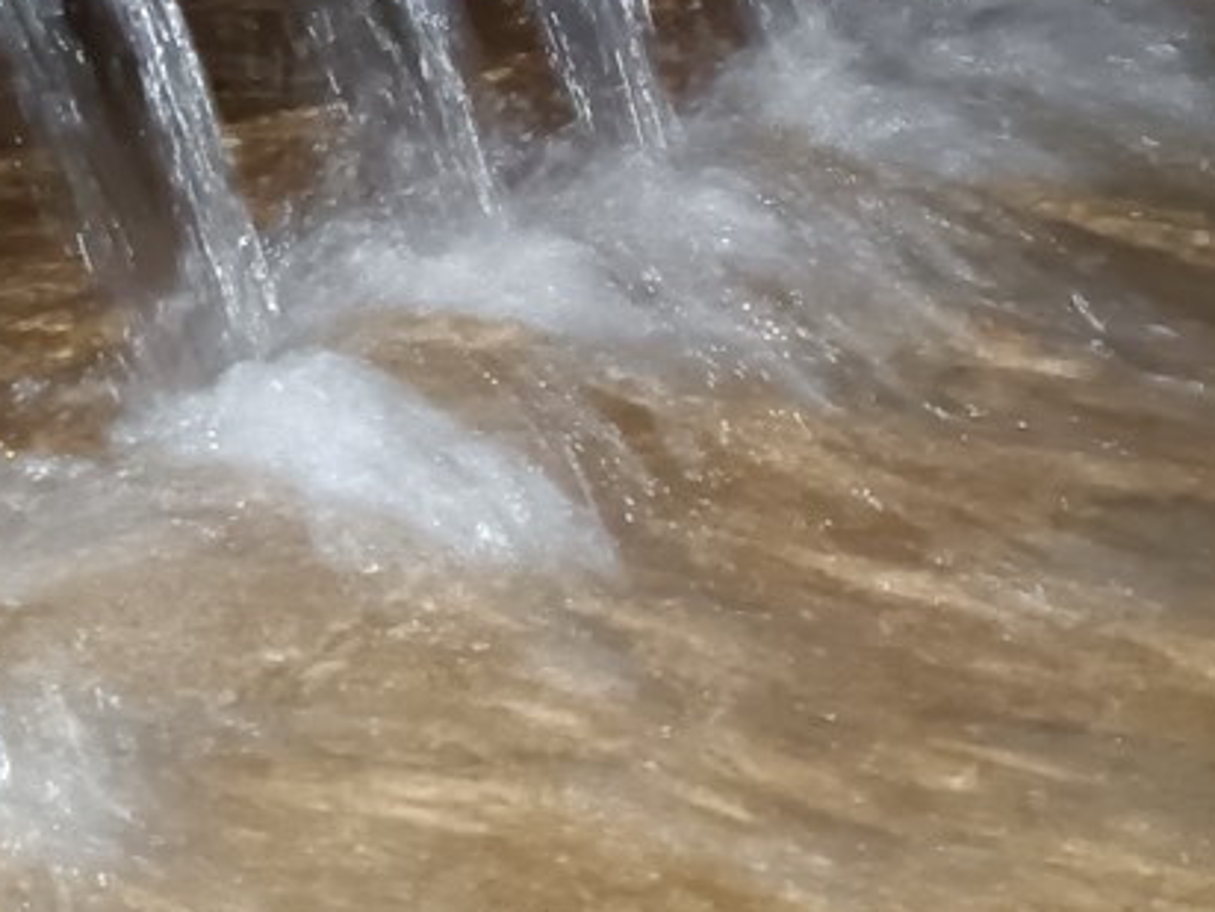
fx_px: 2983
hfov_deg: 23.0
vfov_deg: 16.5
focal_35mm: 85
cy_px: -239
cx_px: 749
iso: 8101
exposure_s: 1/16.7
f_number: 1.7
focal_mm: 4.7
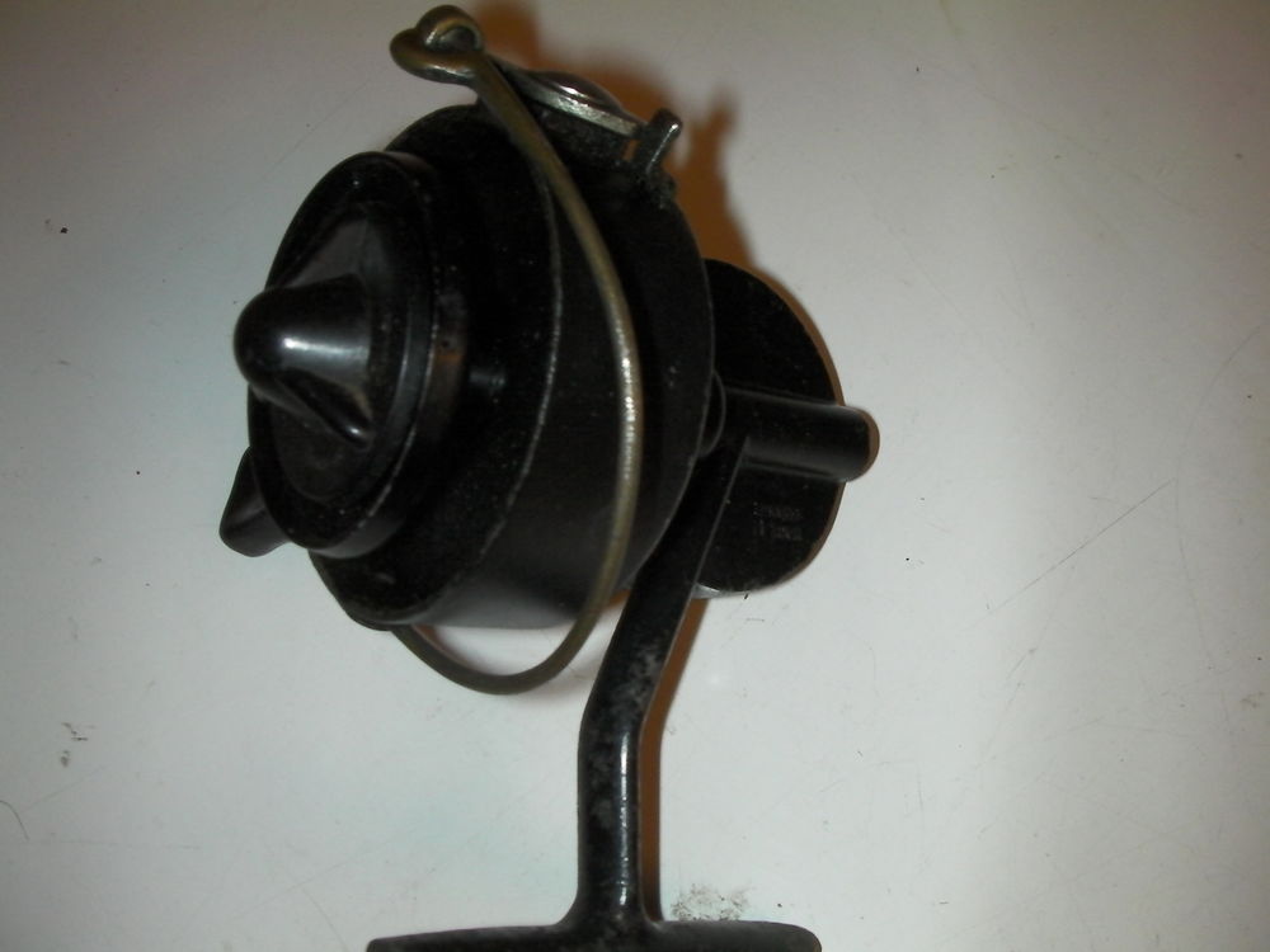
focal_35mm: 38
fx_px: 1394
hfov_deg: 49.0
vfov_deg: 37.7
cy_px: 476
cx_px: 635
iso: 200
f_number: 5.6
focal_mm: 6.3
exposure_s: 1/30
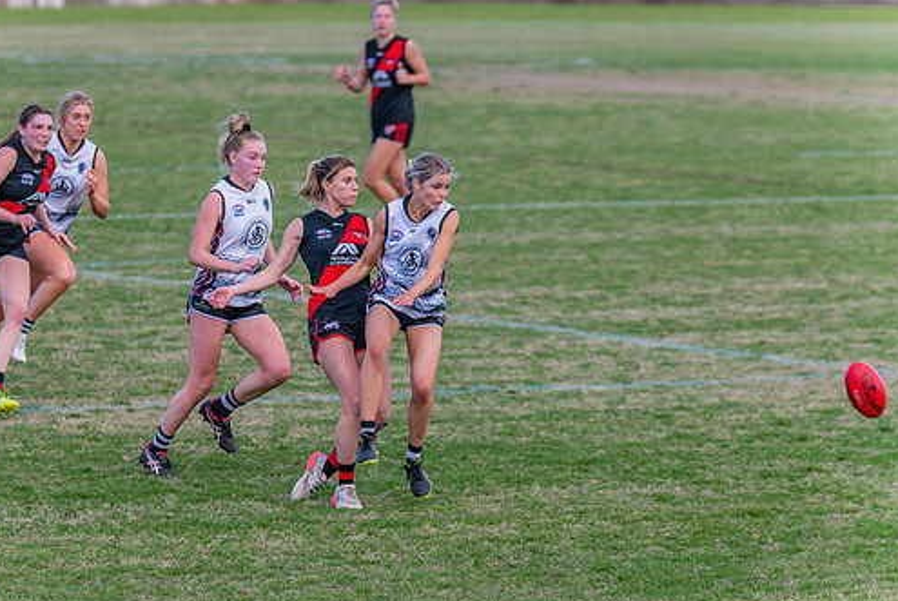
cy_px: 331
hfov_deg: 6.4
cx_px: 375
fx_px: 8089
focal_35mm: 324
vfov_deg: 4.3
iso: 800
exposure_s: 1/1250
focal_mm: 270
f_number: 4.5
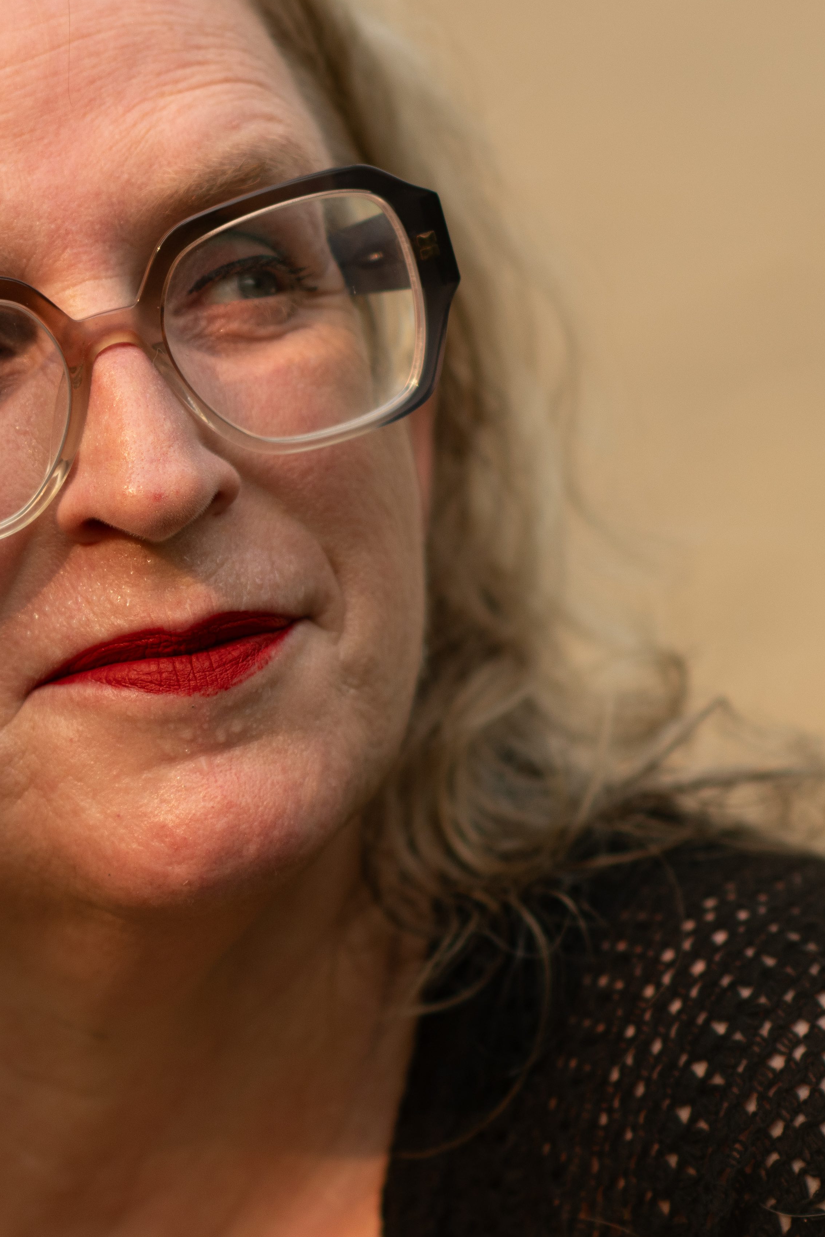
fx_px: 7115
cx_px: -193
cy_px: 574
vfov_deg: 9.9
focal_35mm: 207
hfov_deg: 6.6
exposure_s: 1/1600
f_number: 2.5
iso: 160
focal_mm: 85
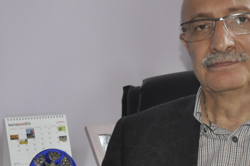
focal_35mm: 109
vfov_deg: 12.5
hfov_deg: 18.6
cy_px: 134
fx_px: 756
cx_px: 195
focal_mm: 26
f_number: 4
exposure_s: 1/60
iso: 800
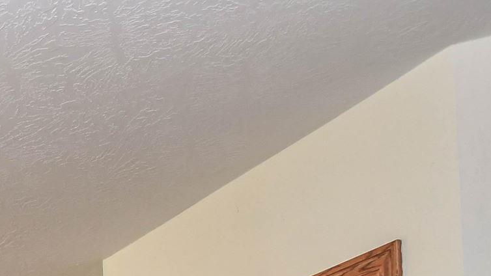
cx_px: -318
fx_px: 833
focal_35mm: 64
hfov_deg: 23.3
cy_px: 583
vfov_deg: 14.8
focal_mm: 10
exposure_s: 1/100
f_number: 5
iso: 1000
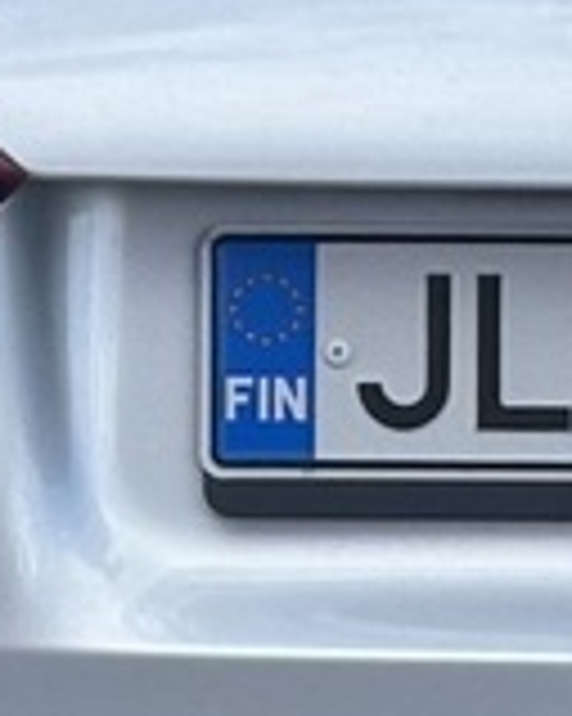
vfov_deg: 4.2
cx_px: 658
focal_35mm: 459
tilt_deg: -13.2
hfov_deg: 3.4
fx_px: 9722
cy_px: 730
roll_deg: -0.3
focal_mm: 5.96
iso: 40
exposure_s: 1/1263
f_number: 1.6
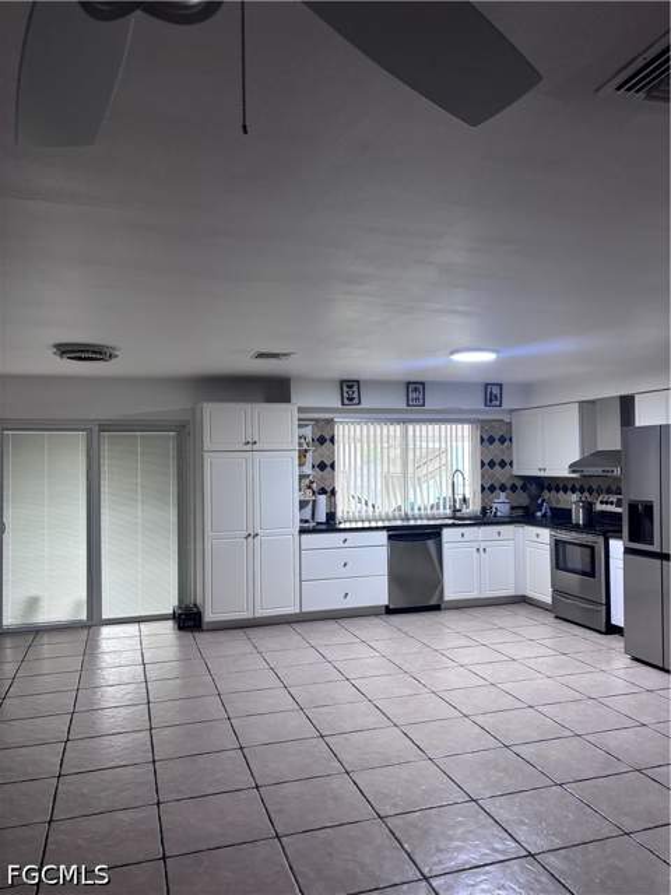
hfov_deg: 53.1
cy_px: 448
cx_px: 336
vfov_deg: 67.3
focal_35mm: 26
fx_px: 672
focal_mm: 5.96
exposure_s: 1/60
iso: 250
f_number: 1.6
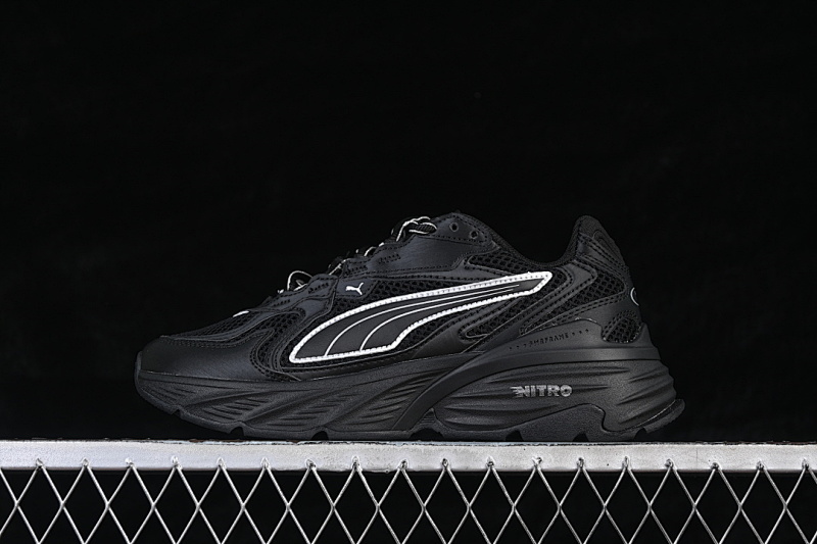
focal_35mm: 75
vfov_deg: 18.2
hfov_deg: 27.0
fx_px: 1702
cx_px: 408
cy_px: 272
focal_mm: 50
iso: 160
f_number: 6.3
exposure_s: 1/60
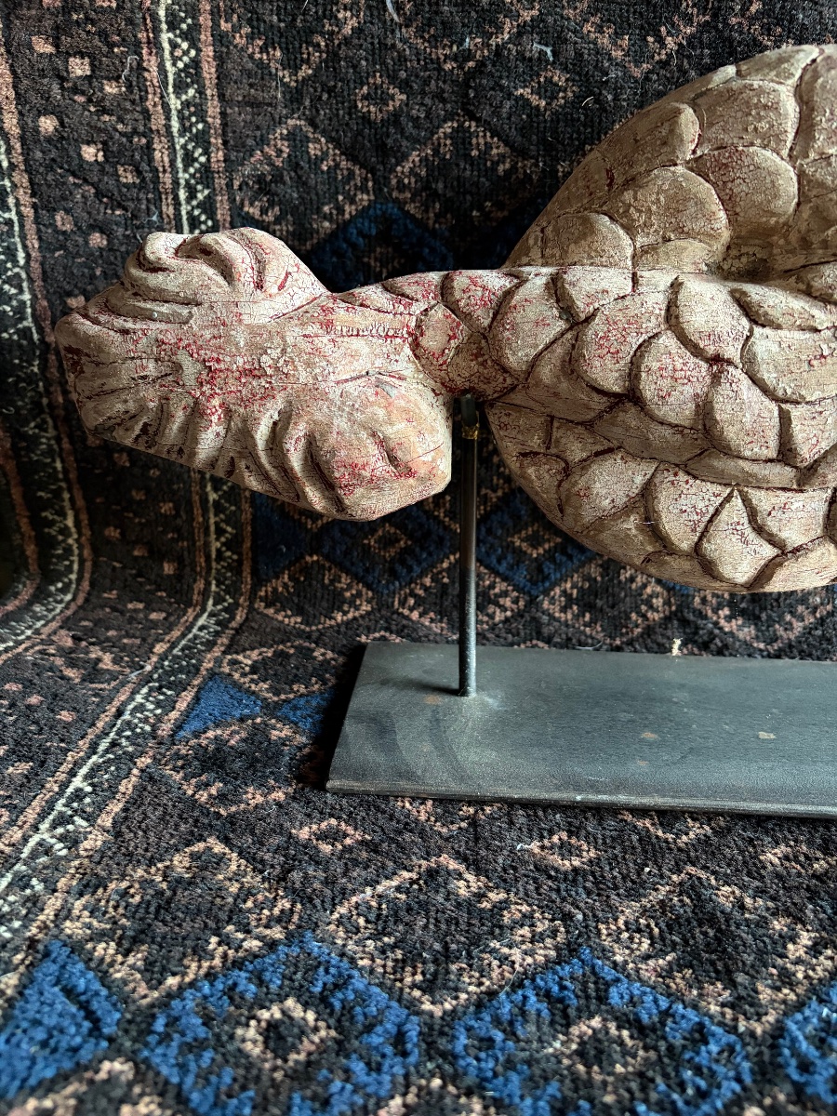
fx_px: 838
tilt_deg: -17.5
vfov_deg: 67.3
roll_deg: -1.9
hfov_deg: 53.1
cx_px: 418
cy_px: 558
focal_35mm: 26
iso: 640
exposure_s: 1/30
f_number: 1.6
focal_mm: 5.96
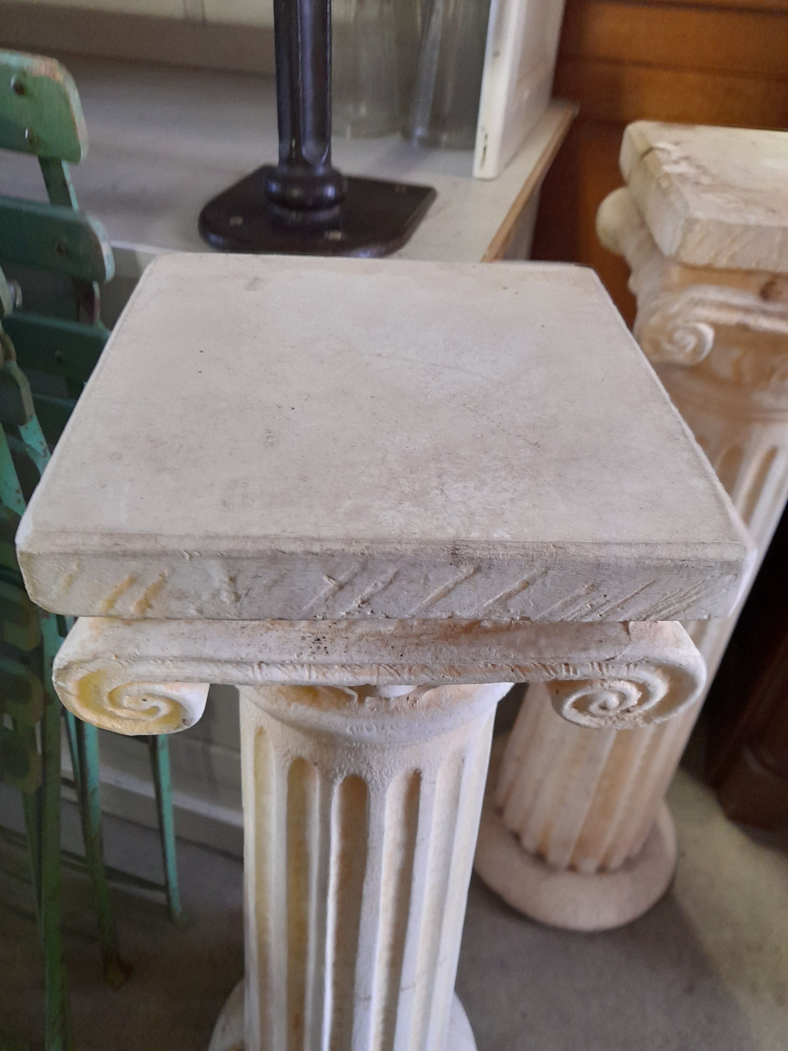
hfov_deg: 54.9
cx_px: 394
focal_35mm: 25
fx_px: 759
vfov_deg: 69.4
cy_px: 526
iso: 400
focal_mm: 4.6
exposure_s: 1/33
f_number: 2
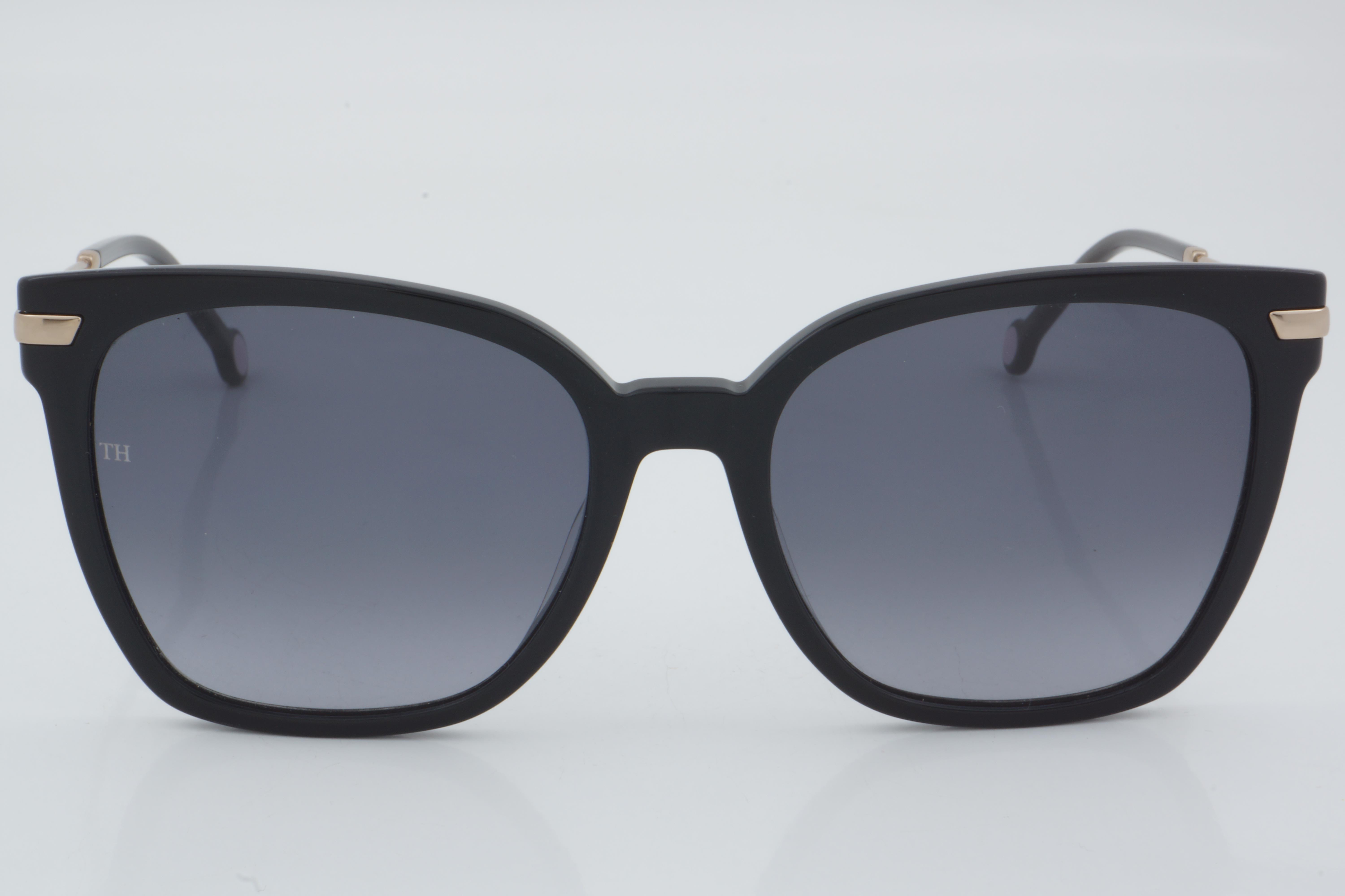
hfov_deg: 27.0
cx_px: 672
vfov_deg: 18.2
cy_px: 448
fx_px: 2802
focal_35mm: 75
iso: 100
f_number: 32
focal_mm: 50
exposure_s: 1/3
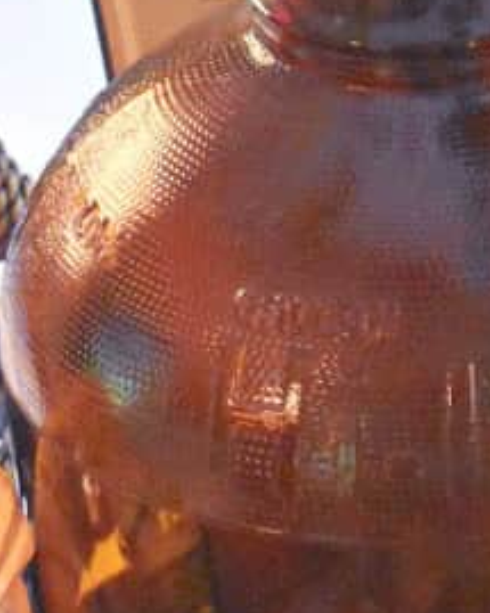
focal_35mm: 204
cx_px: 733
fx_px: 3700
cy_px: 624
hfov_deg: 7.4
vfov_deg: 9.4
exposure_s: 1/60
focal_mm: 38
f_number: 4.8
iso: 12800
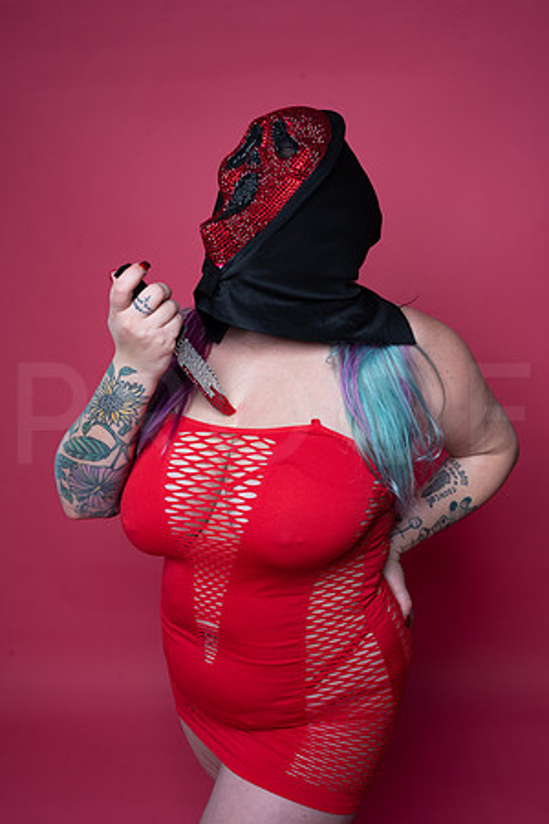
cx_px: 274
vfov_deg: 54.4
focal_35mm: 35
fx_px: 801
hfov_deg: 37.9
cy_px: 412
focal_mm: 35
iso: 250
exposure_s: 1/160
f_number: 11
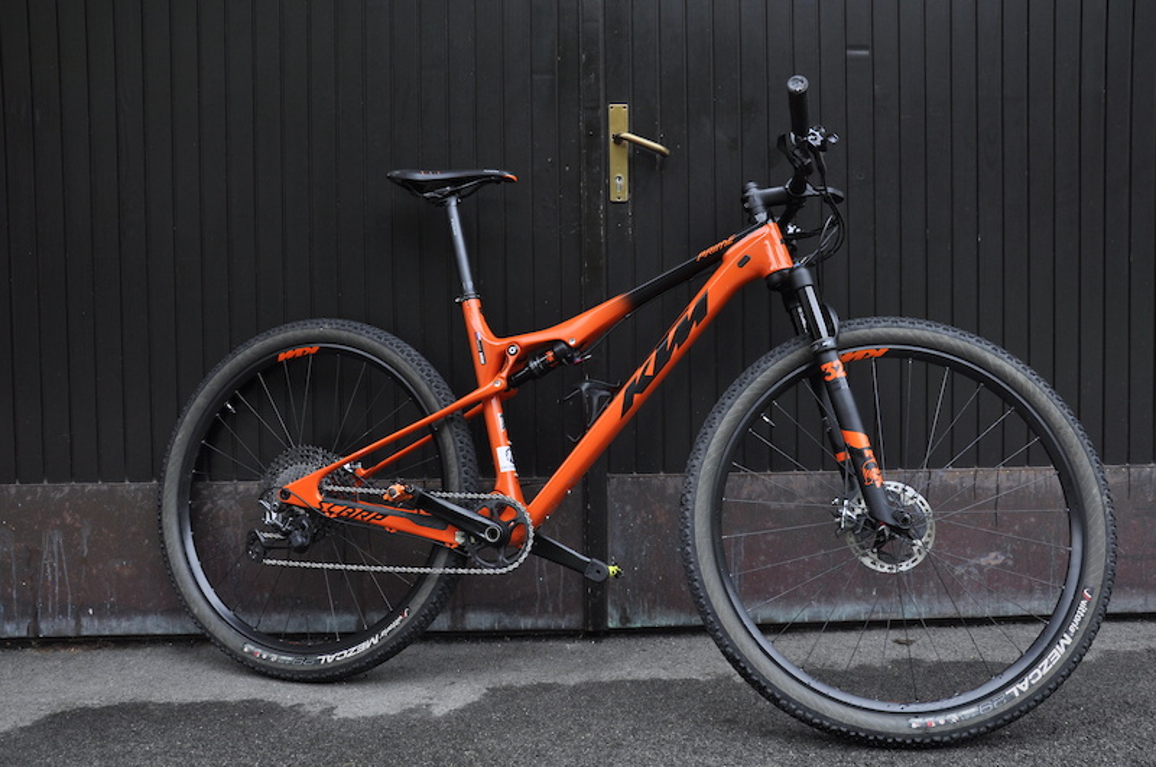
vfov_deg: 41.6
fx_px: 1010
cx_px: 578
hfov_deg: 59.6
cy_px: 384
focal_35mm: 32
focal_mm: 21
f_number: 10
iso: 400
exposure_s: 1/25
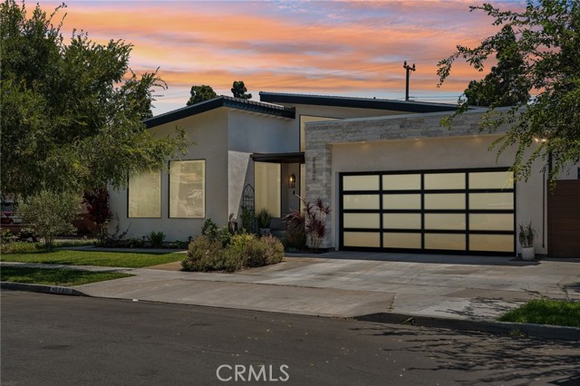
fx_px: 725
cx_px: 290
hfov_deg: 43.6
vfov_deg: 29.8
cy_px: 193
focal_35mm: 45
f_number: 8
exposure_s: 1/400
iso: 100
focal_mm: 45
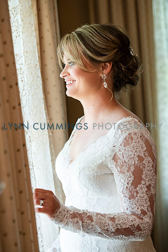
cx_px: 84
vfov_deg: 21.5
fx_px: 665
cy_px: 126
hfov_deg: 14.4
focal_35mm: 95
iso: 1000
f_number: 3.5
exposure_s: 1/400
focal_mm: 95
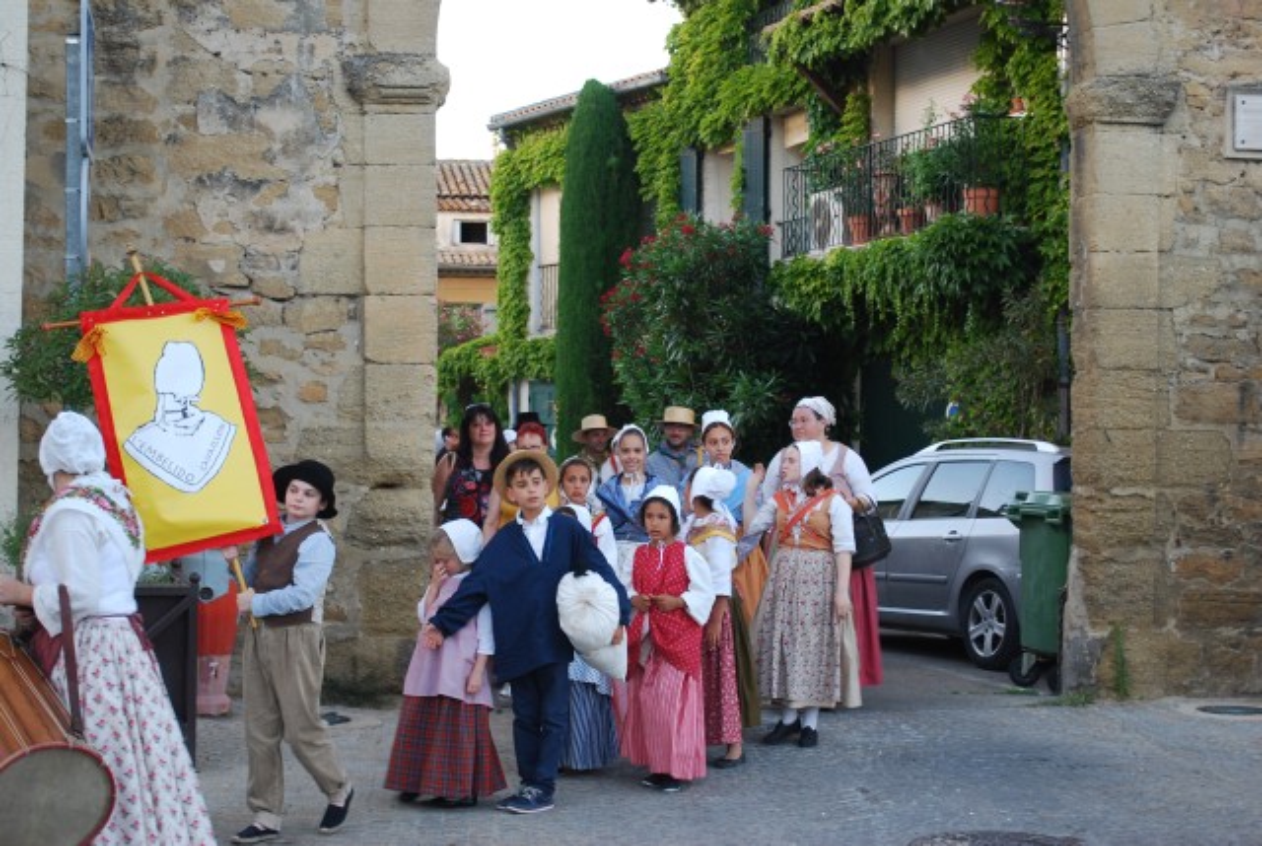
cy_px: 423
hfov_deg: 33.3
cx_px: 631
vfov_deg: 22.7
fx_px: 2107
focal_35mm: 60
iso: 200
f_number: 5.3
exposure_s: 1/40
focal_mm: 40
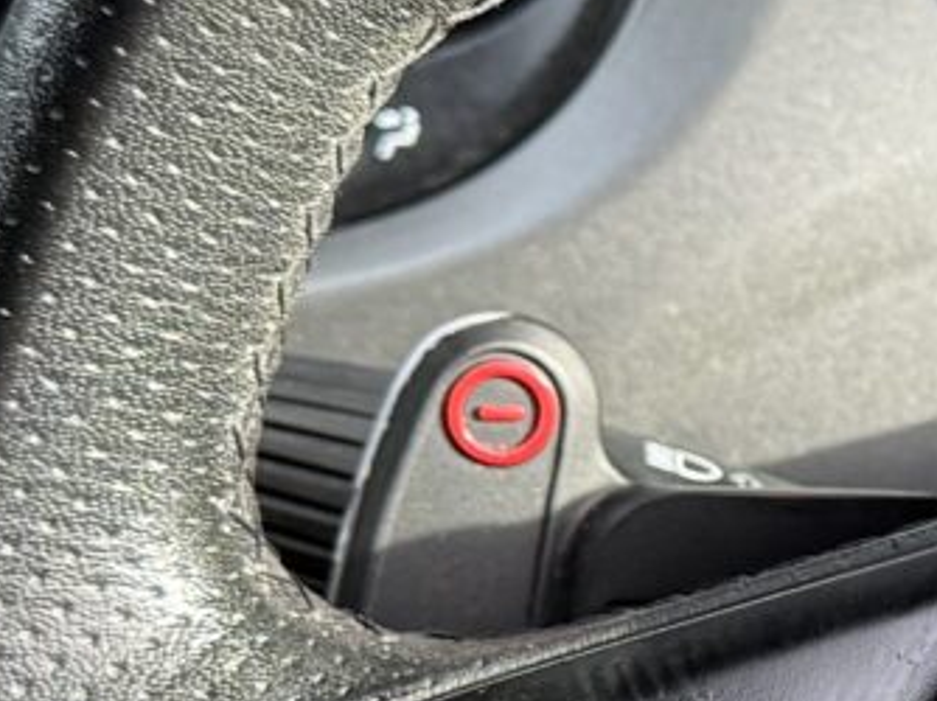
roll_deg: -2.6
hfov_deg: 10.0
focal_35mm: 184
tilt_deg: -33.6
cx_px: 1801
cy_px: 645
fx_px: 4977
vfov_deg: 8.0
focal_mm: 6.76
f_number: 1.78
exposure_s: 1/246
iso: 160
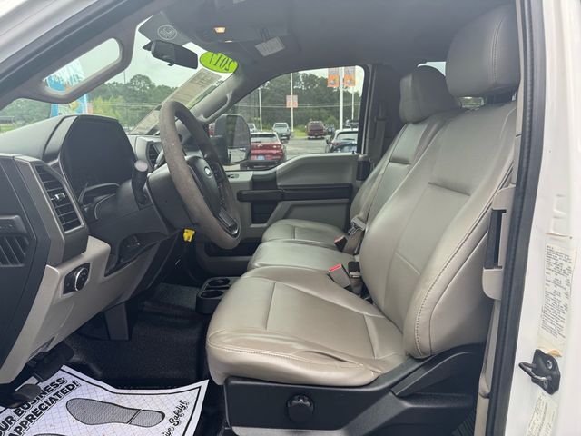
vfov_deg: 56.8
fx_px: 403
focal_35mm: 24
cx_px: 290
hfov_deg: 71.6
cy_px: 218
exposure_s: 1/488
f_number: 1.78
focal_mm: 6.76
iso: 80
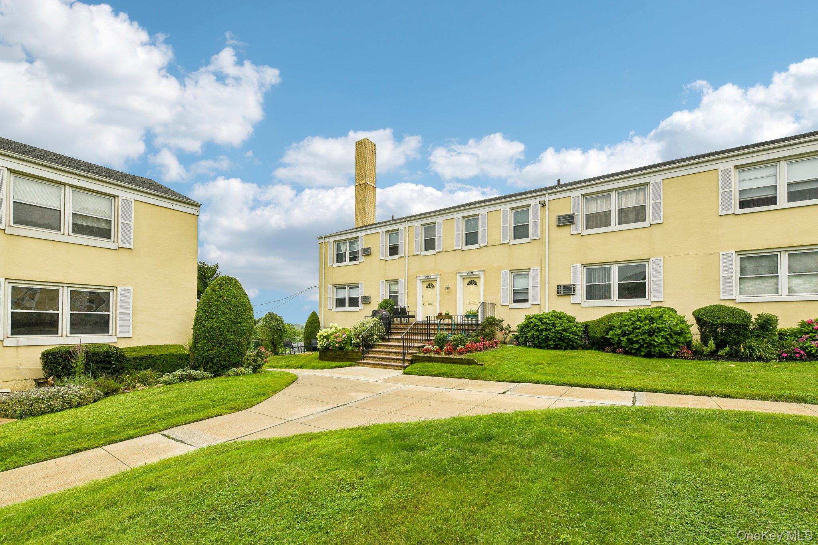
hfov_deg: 104.3
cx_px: 409
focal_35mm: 14
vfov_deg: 81.2
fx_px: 318
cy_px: 272
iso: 400
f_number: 8
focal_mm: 14
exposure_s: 1/400
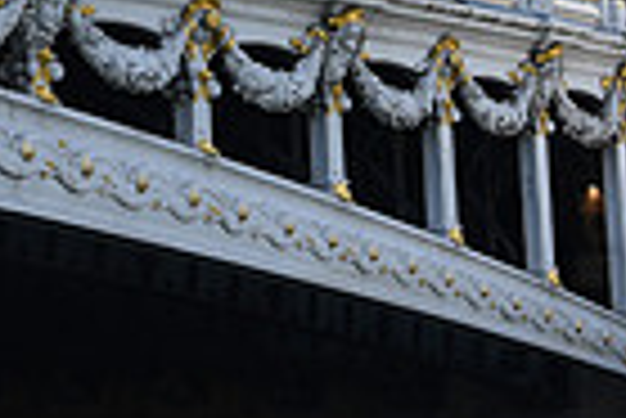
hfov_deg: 17.4
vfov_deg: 11.2
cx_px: 176
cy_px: -236
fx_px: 2037
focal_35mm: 117
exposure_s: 1/200
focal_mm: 28
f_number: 7.1
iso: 100
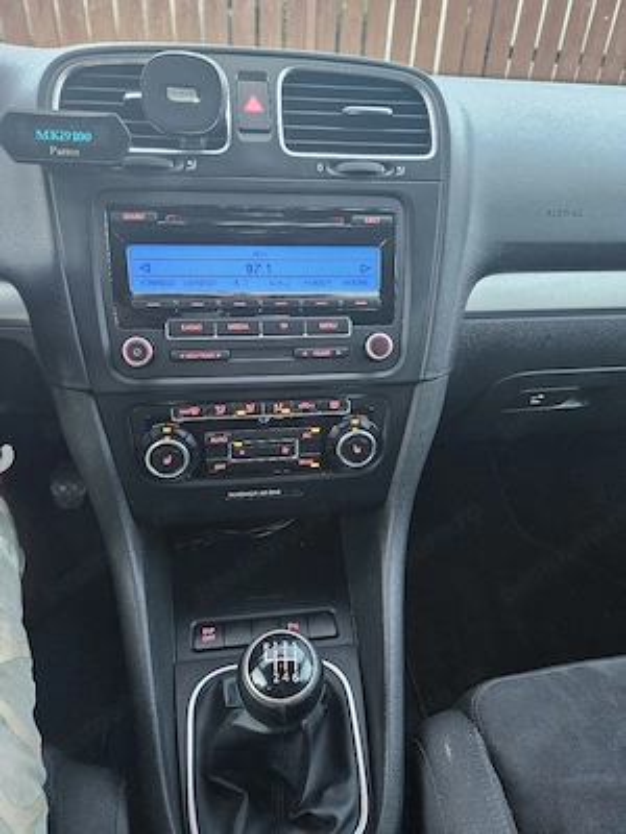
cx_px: 313
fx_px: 555
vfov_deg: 73.9
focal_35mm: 23
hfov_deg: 58.9
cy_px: 417
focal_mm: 5.4
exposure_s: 1/25.1
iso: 800
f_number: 1.8
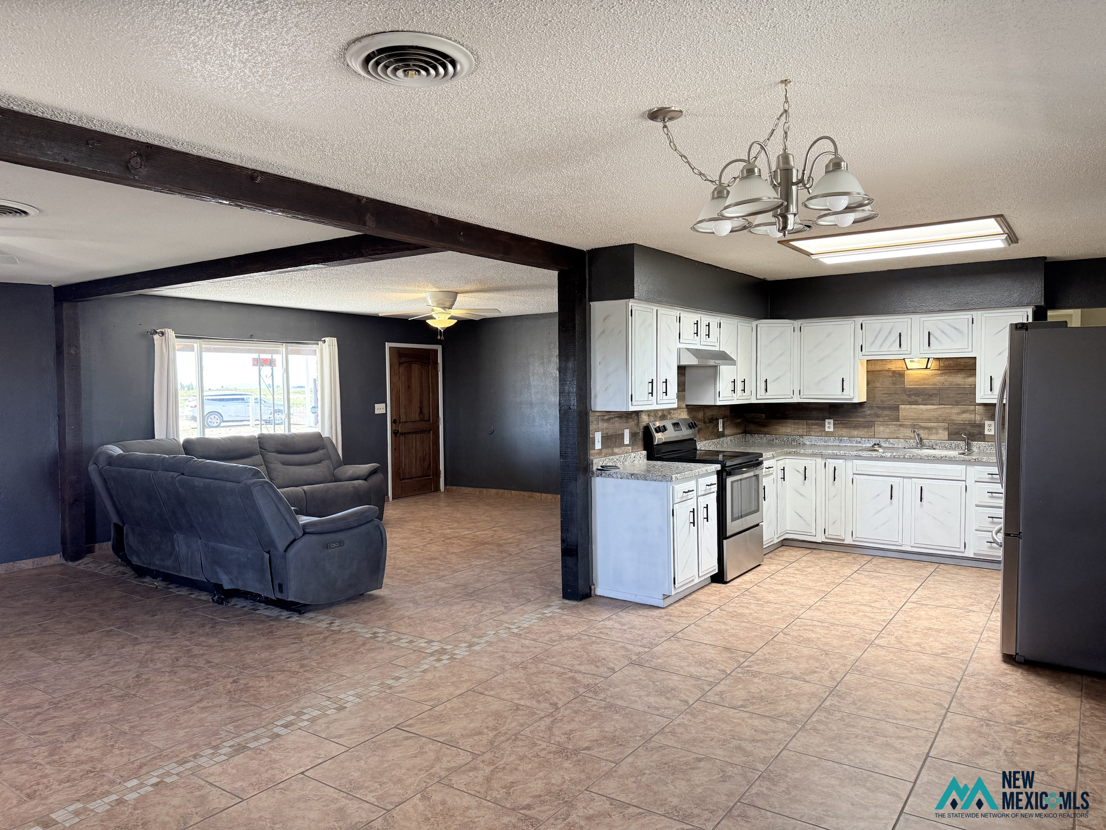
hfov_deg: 71.6
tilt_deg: -1.7
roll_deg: +0.9
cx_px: 553
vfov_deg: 56.8
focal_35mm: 24
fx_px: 767
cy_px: 415
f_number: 1.78
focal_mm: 6.76
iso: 200
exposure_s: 1/151
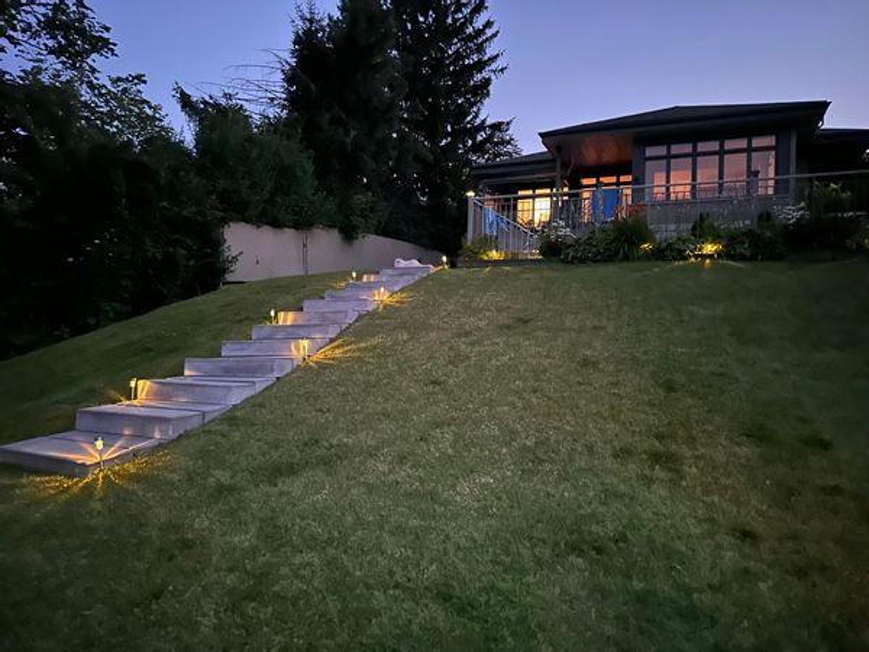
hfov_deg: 71.6
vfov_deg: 56.8
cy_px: 326
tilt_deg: -1.1
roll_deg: -1.5
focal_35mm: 24
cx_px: 434
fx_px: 602
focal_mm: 6.86
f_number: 1.78
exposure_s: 1/9
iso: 3200
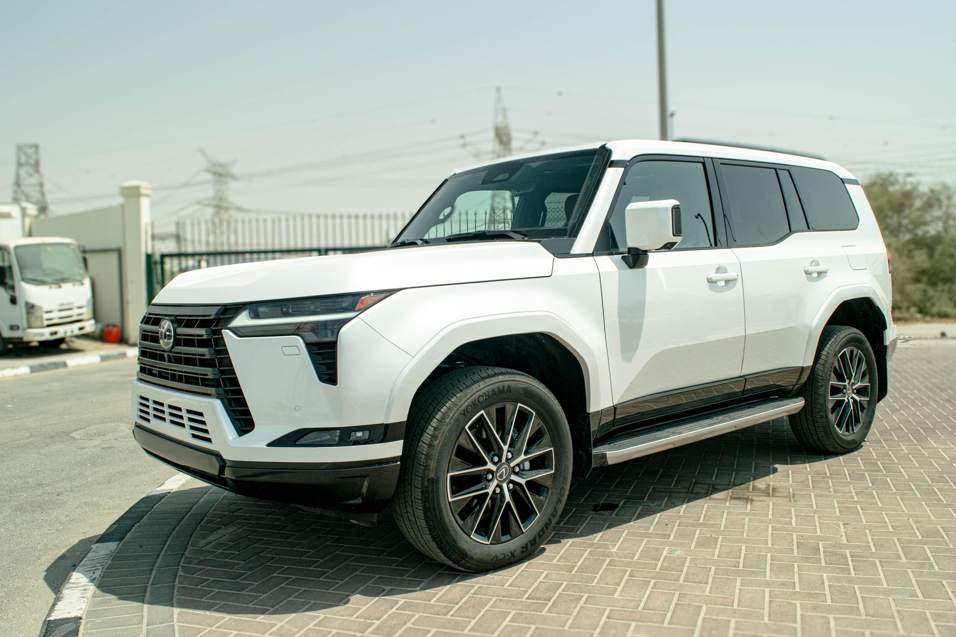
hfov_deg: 59.5
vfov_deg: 41.7
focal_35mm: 32
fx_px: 836
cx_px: 478
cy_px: 318
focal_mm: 21
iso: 200
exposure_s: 1/320
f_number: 9
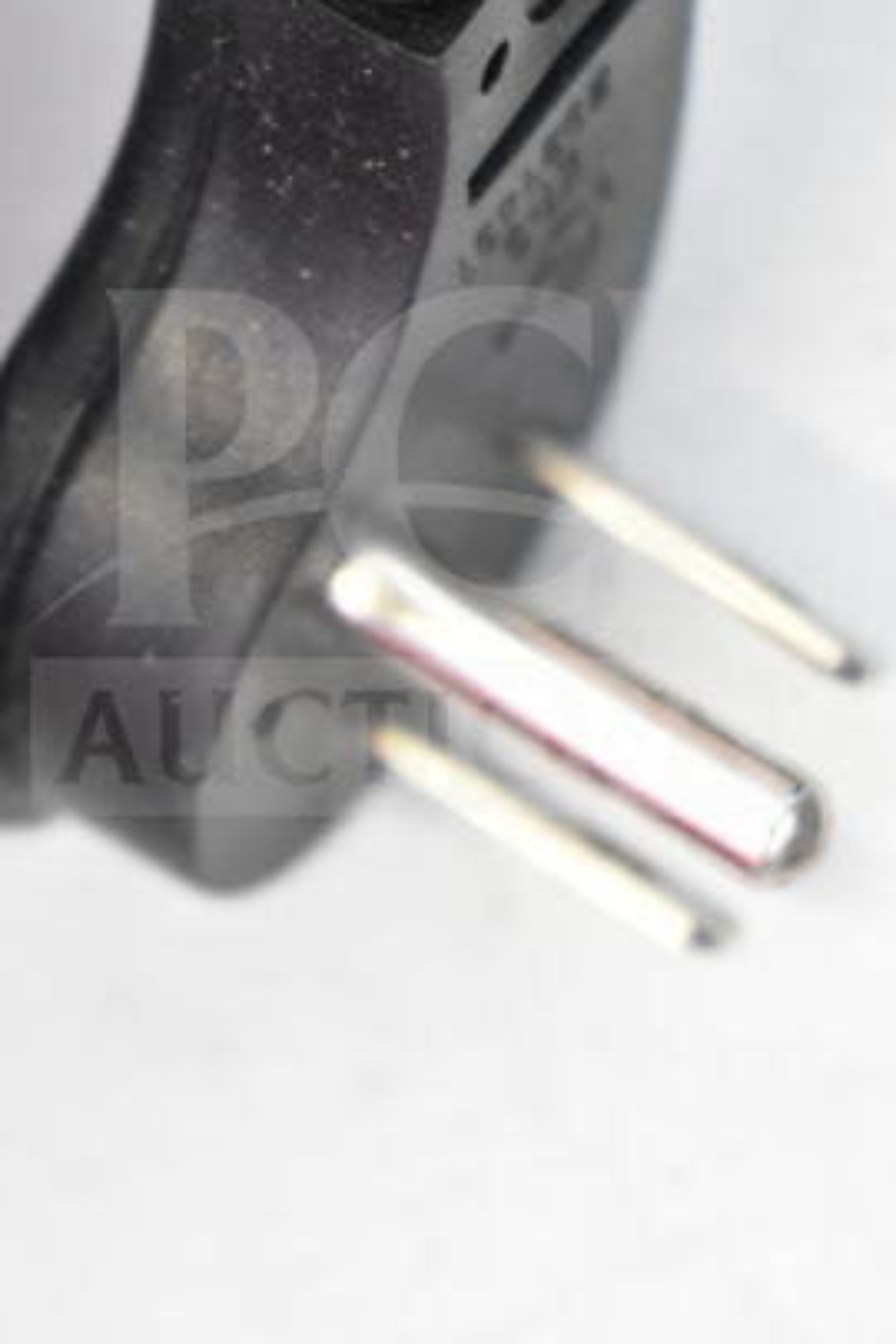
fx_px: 4554
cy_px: 551
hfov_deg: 11.2
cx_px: 402
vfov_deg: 16.8
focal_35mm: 122
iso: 3600
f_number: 4.8
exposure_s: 1/60
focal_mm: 36
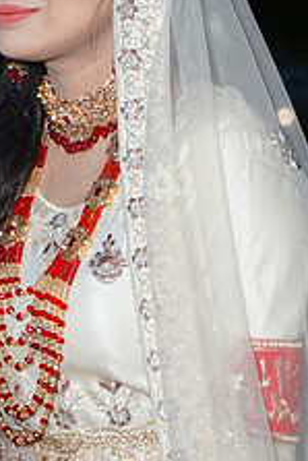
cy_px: 136
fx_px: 2332
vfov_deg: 11.3
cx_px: 117
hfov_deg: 7.6
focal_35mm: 182
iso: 3200
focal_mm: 70
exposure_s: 1/200
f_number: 4
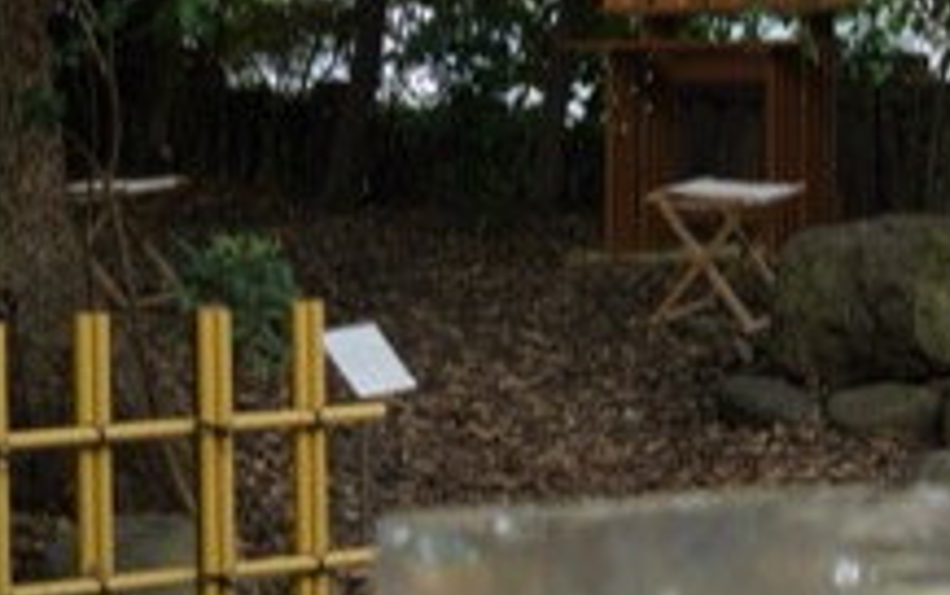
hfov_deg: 17.2
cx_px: 1081
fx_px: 3032
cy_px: 109
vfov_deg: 11.2
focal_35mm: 117
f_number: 4
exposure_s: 1/100
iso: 125
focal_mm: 39
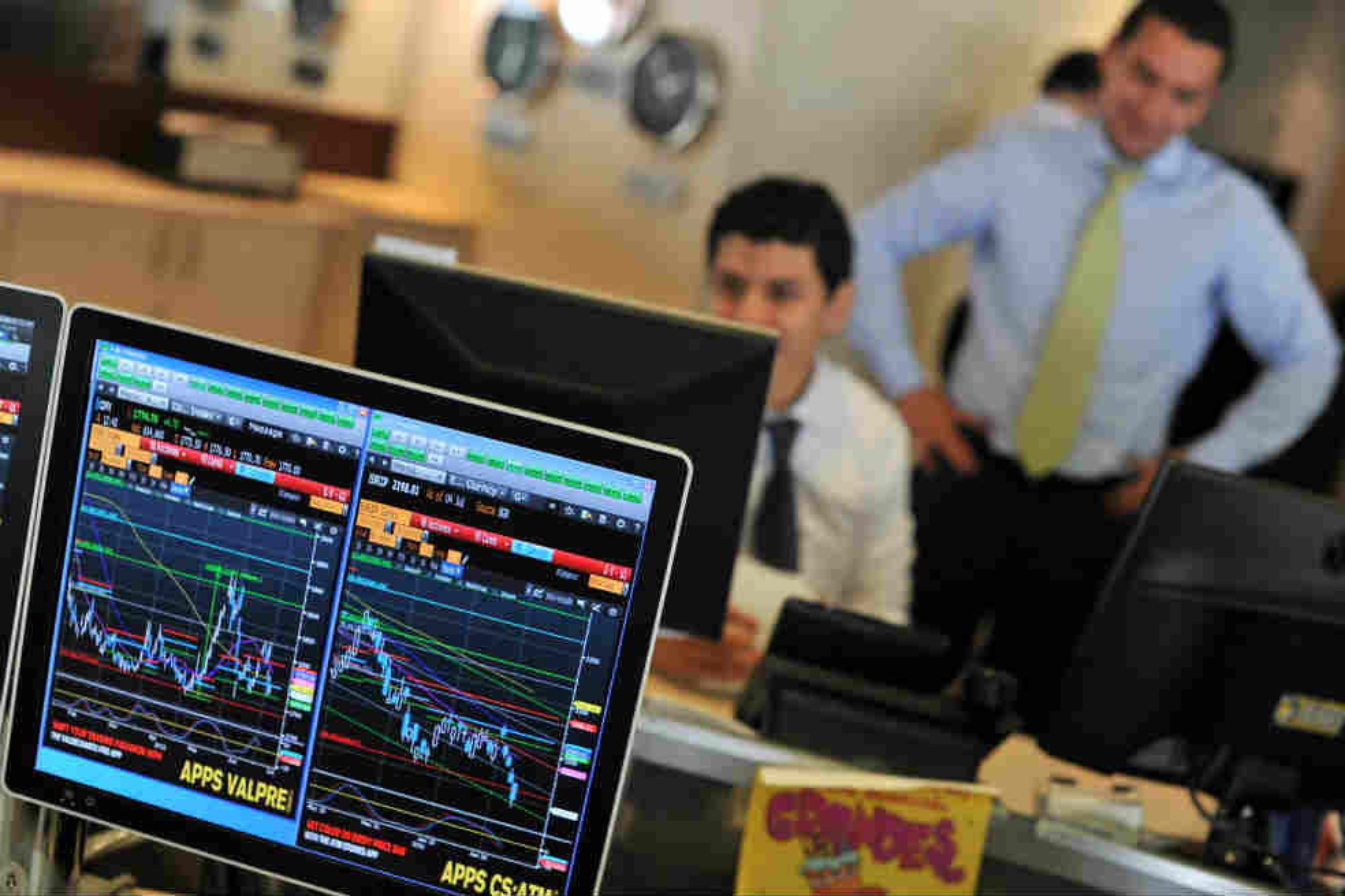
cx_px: 672
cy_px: 448
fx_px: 1867
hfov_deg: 39.6
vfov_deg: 27.0
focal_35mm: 50
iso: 800
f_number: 2.8
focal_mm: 50
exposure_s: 1/125
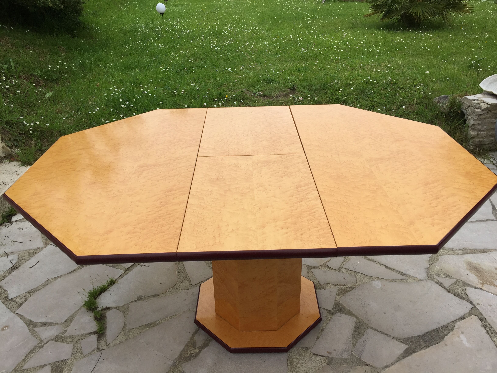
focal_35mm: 29
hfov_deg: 61.7
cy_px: 186
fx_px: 416
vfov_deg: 48.2
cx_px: 248
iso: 32
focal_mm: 4.15
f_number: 2.2
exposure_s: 1/1163
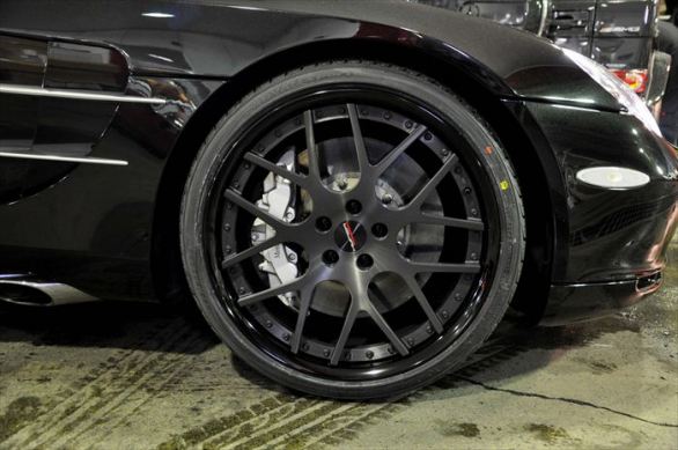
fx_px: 705
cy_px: 225
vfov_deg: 35.4
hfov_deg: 51.3
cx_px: 339
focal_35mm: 38
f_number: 4
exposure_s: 1/10
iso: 800
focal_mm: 25
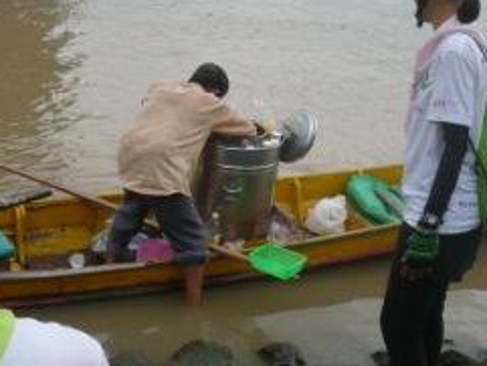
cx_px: 228
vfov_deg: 22.6
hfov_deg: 29.8
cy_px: 192
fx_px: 915
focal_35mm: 65
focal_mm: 5.8
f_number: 2.8
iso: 100
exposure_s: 1/320
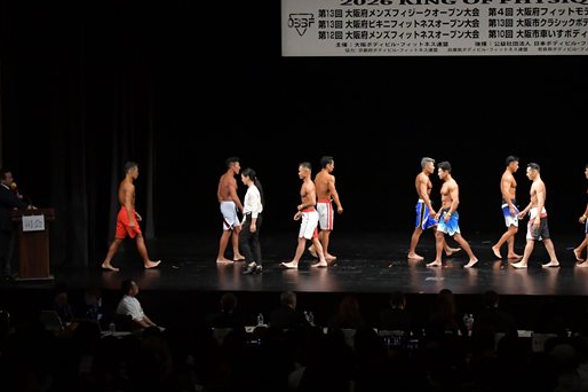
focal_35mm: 86
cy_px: 178
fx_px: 1404
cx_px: 439
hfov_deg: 23.4
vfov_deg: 15.9
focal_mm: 38
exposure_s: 1/400
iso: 3200
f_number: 5.6
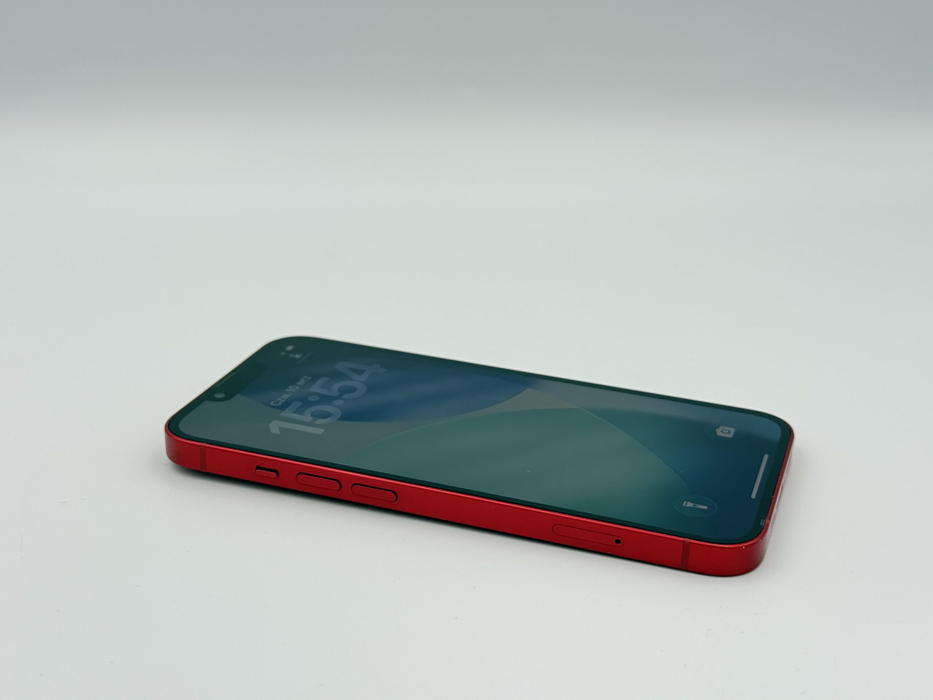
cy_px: 350
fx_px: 1294
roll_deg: -0.6
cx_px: 466
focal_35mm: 48
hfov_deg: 39.7
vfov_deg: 30.3
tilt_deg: -22.1
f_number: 1.78
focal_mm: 6.76
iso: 100
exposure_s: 1/499
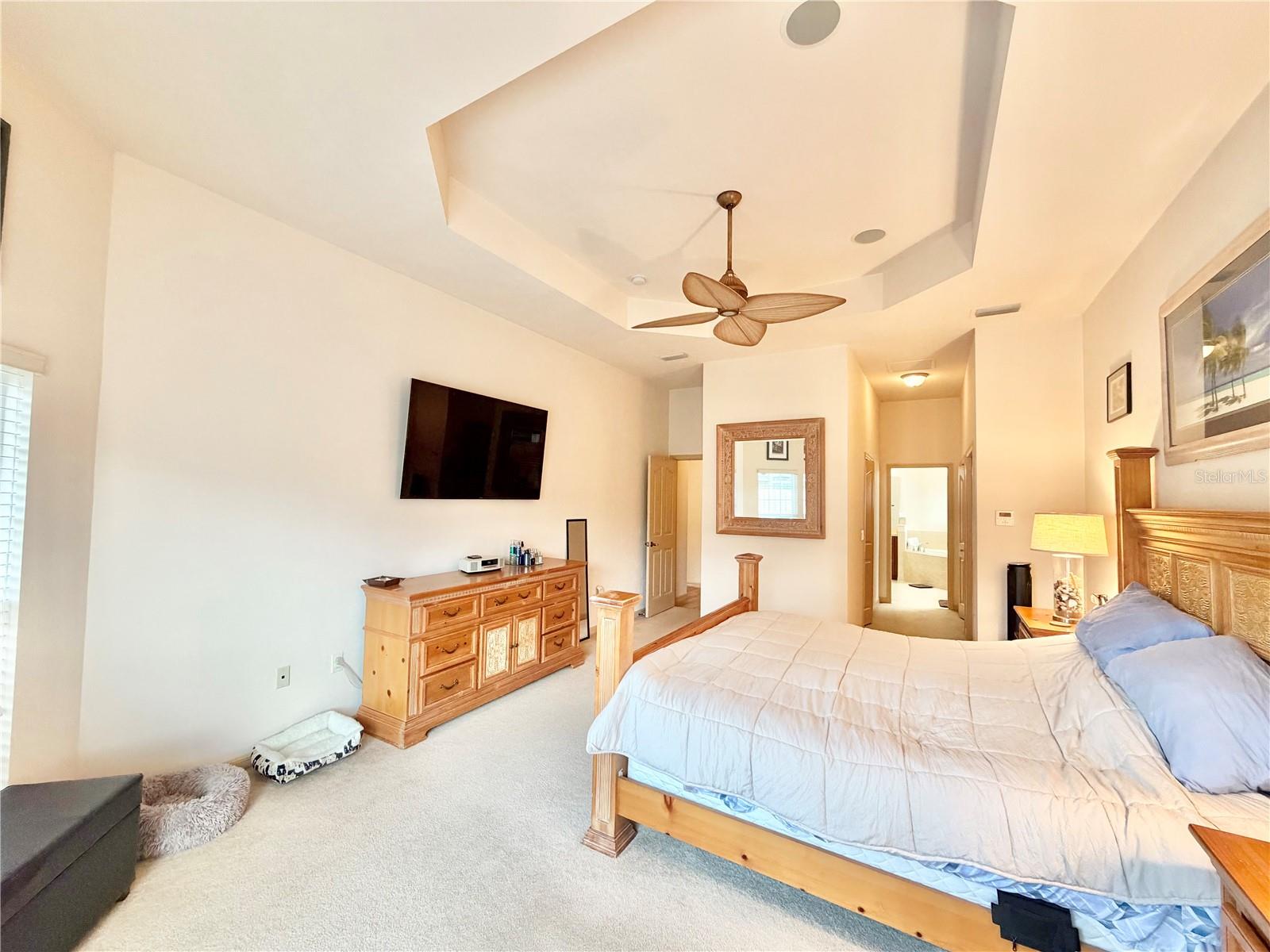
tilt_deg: +2.5
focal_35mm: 14
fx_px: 514
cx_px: 635
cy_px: 476
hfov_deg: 102.1
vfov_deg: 85.7
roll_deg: -0.4
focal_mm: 2.22
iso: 320
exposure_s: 1/120
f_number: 2.2
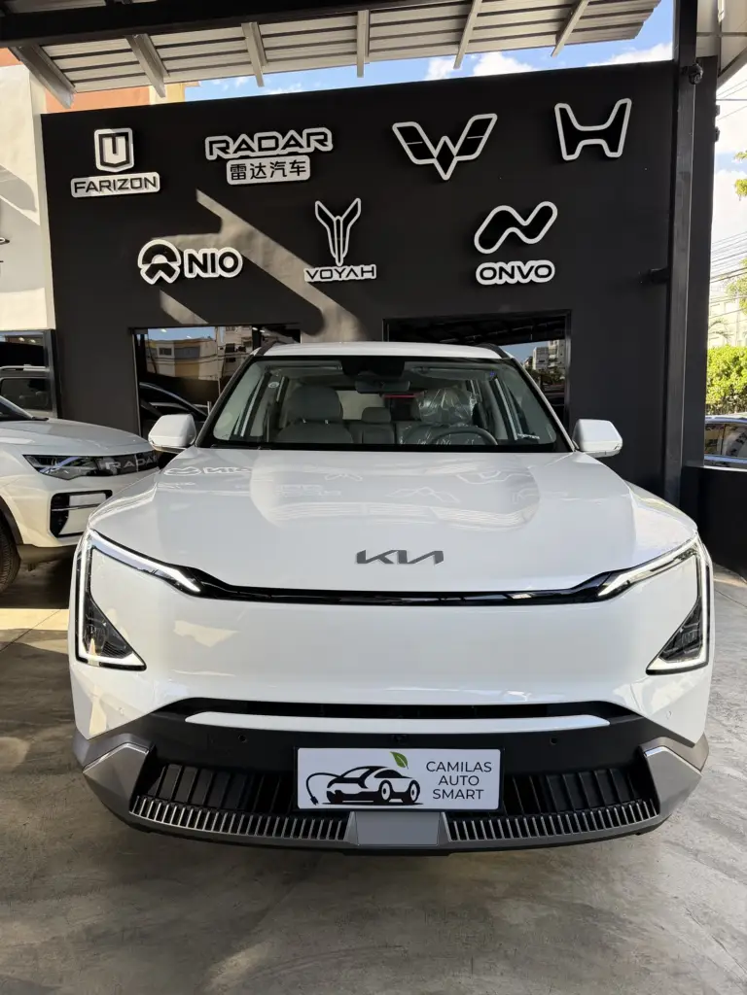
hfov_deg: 56.8
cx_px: 374
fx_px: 691
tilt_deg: -6.8
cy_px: 498
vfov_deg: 71.6
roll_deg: +0.7
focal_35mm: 24
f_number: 1.78
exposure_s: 1/593
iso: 100
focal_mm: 6.76
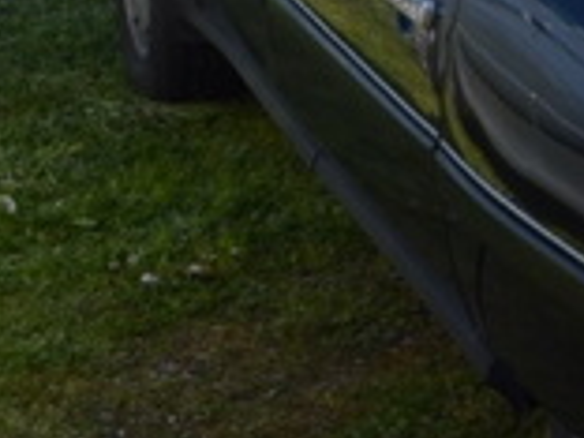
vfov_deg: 8.4
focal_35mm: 176
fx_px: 2969
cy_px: -71
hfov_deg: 10.4
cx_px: 1138
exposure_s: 1/160
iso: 100
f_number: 6.3
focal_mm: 24
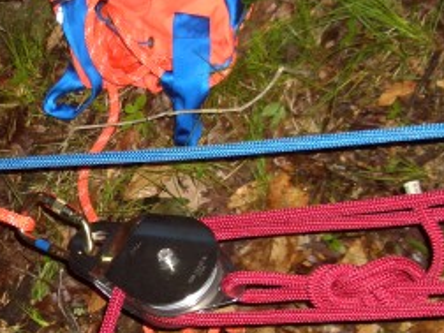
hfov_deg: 21.6
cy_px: 208
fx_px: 1142
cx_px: 56
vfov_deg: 16.6
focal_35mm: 89
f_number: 2.6
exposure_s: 1/60
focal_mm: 5.8
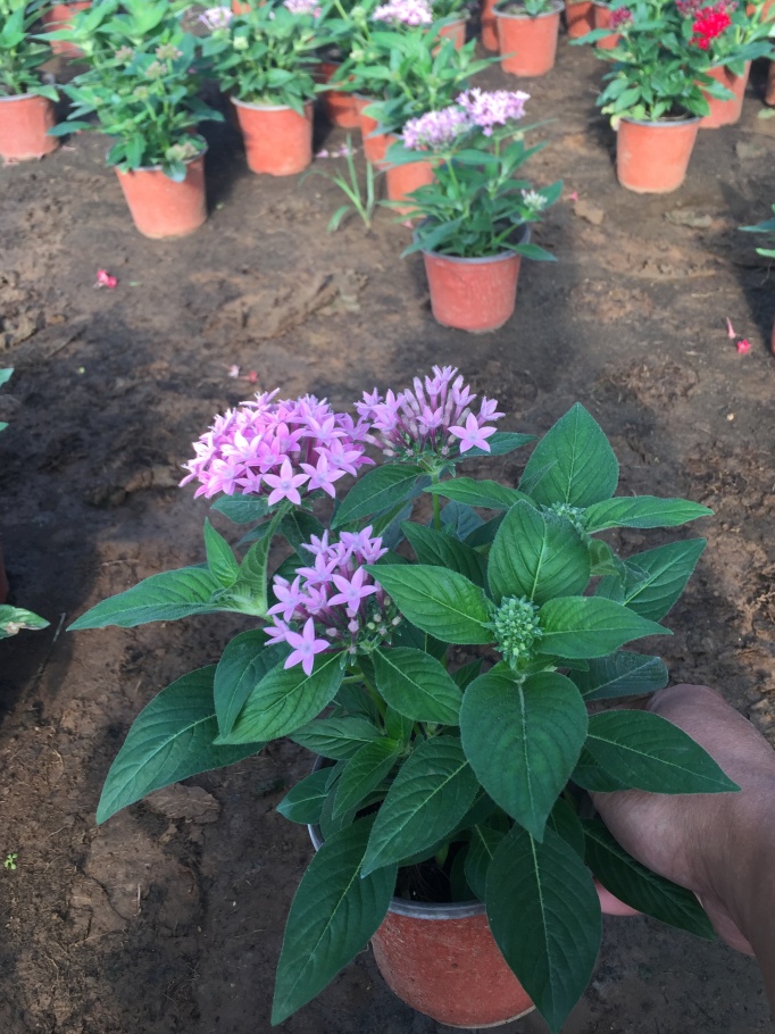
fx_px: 1015
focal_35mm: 34
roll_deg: +2.4
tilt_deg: -36.9
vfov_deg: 53.9
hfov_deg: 41.8
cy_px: 476
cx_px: 409
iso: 32
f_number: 2.2
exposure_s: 1/196
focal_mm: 4.15
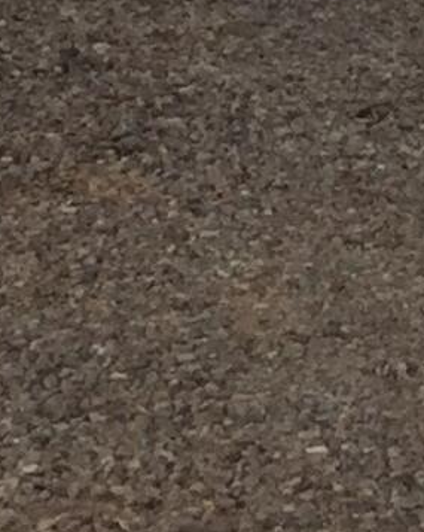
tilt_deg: -0.8
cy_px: -899
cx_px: 745
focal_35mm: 238
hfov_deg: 6.4
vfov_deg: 7.4
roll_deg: -0.3
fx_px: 3738
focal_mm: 4.15
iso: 32
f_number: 2.2
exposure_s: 1/344
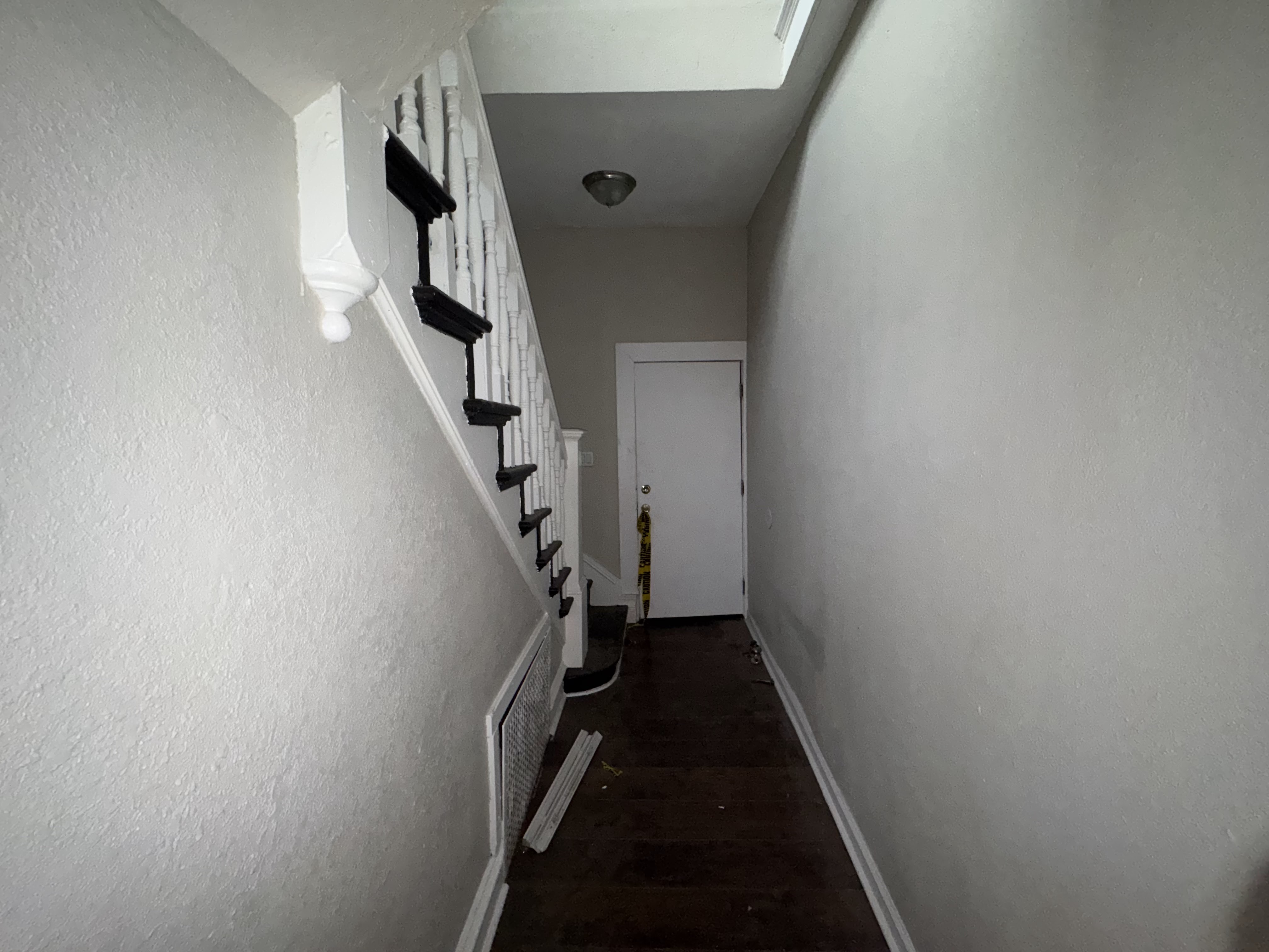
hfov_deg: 102.1
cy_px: 476
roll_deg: +1.3
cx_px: 634
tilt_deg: -4.6
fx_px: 513
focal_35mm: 14
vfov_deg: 85.7
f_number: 2.2
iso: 500
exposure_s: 1/60
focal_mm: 2.22
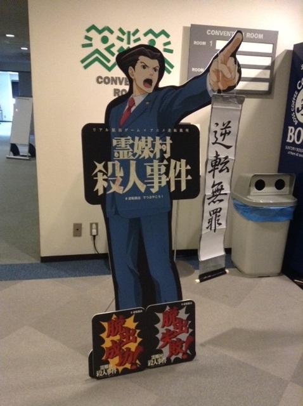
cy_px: 203
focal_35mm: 33
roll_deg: -1.5
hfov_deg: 42.8
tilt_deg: -21.1
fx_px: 386
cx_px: 152
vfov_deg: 55.4
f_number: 2.4
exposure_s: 1/24
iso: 200
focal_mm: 3.3
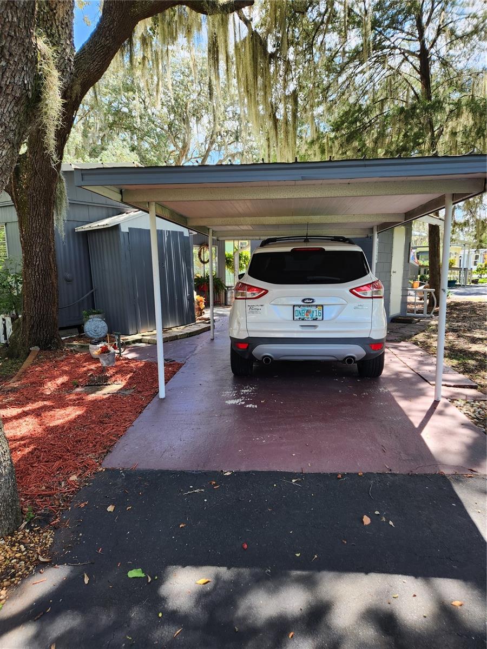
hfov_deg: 58.9
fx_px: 431
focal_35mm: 23
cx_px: 244
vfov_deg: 73.9
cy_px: 324
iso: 25
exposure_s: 1/180
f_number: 1.8
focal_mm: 5.4
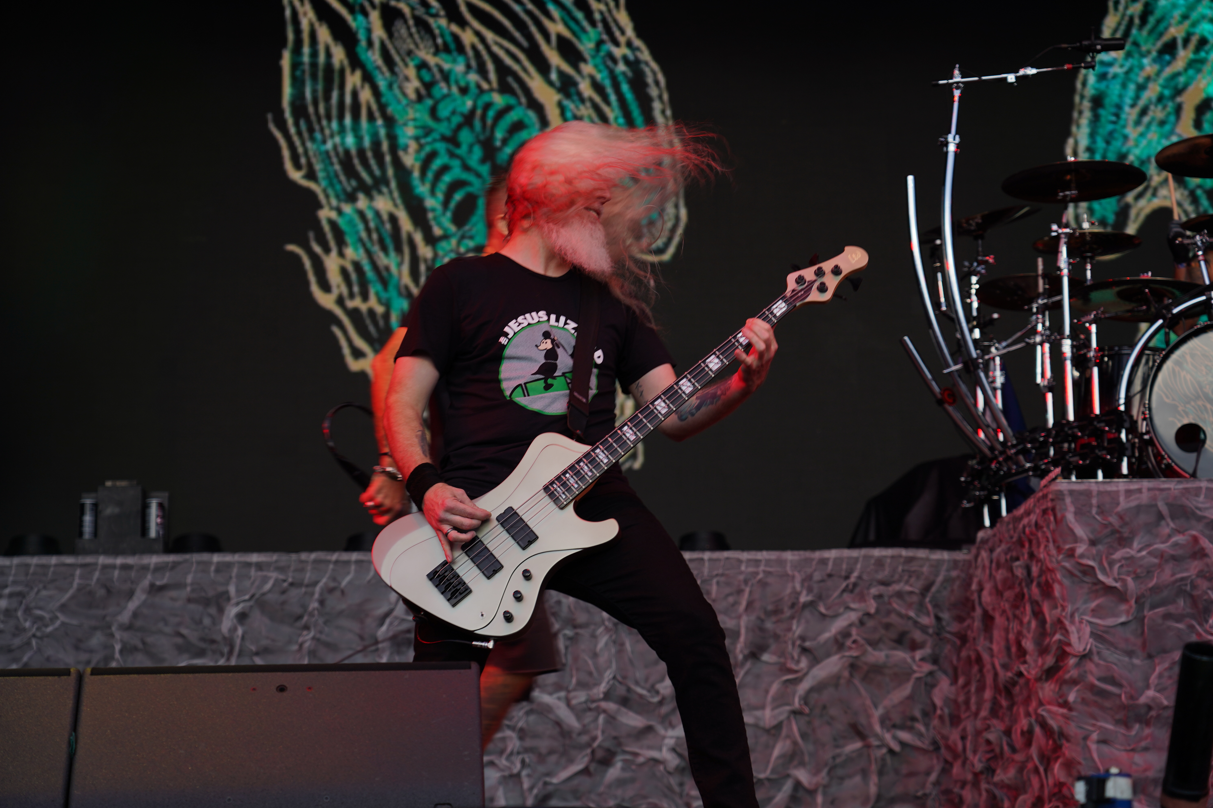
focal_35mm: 73
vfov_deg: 18.7
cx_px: 606
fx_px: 2460
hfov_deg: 27.7
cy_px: 404
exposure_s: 1/100
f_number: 4.5
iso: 100
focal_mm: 73
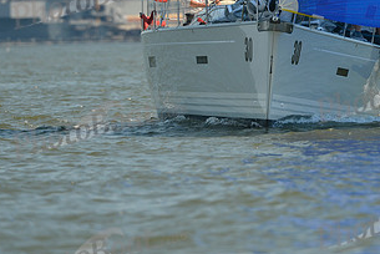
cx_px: 253
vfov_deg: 1.8
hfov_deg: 2.7
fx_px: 8030
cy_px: 44
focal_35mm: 760
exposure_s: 1/1600
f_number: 5.6
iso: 200
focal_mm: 400
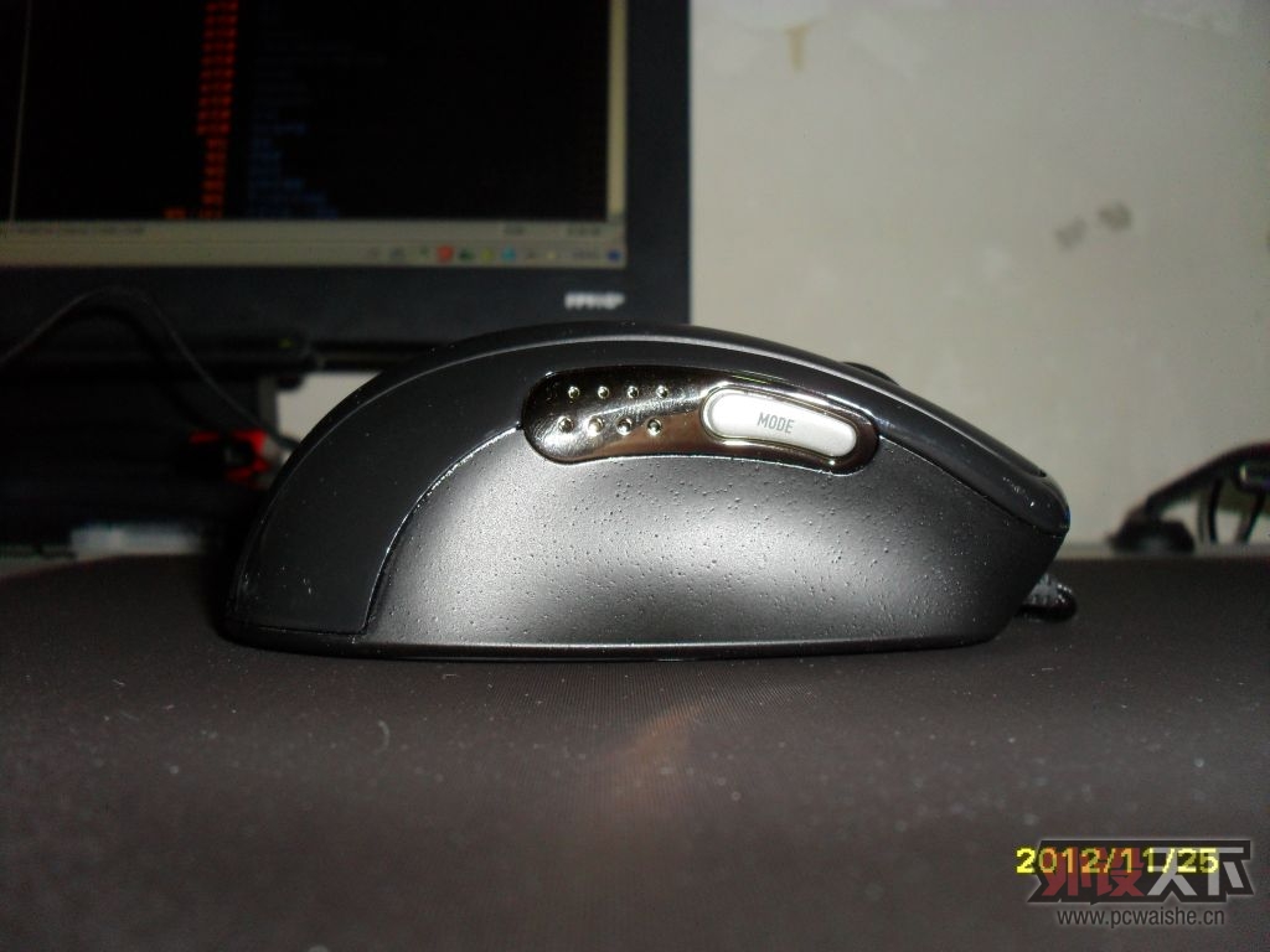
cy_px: 476
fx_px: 1284
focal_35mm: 35
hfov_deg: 52.6
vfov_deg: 40.7
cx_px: 635
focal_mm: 6.3
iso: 200
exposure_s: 1/45
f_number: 3.2
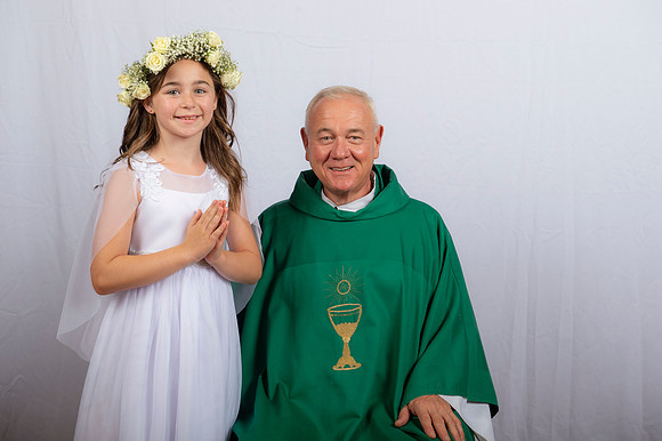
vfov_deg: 23.4
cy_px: 220
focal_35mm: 58
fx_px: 1066
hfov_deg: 34.5
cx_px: 331
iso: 320
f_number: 8
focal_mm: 58
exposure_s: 1/200
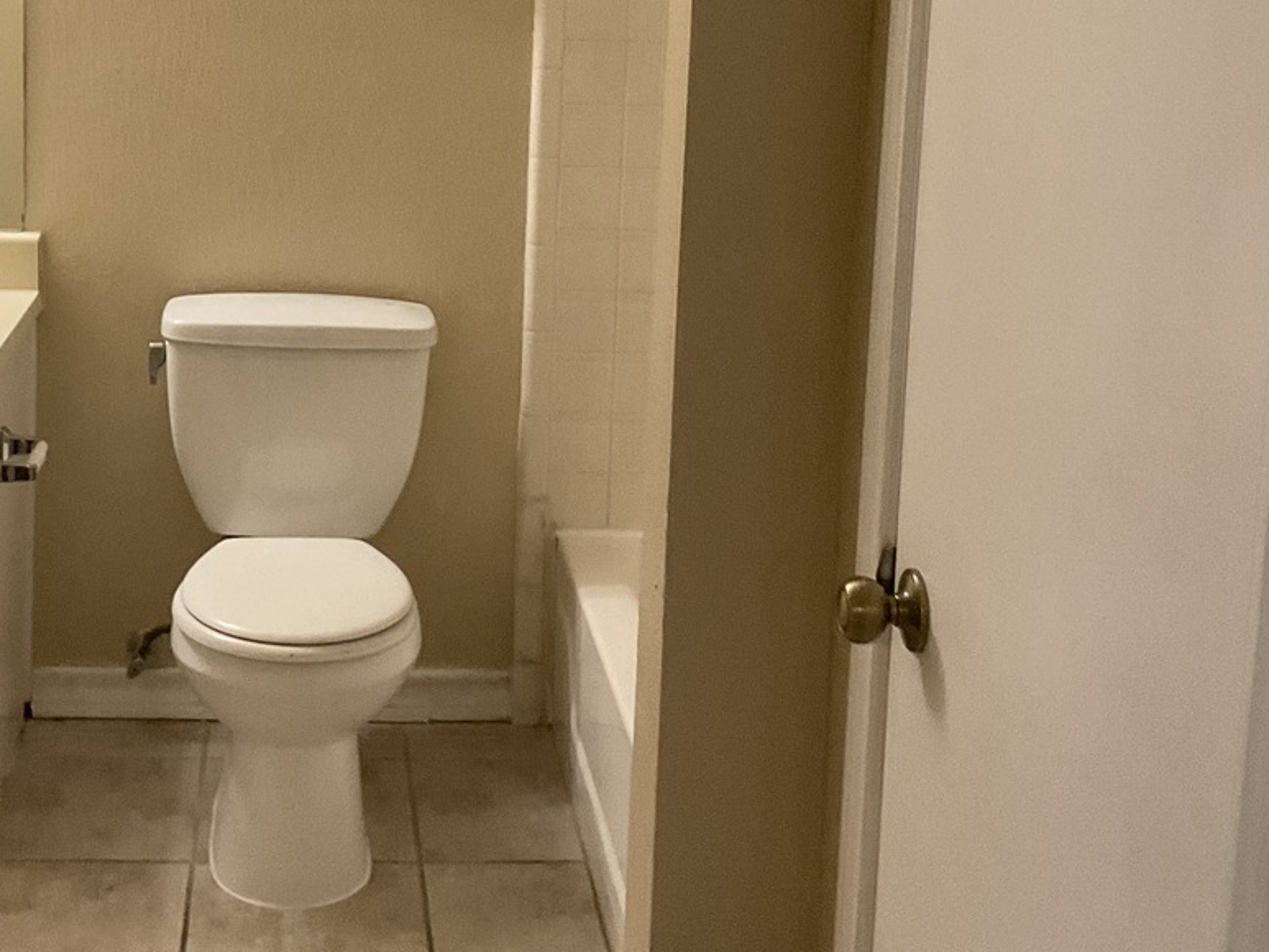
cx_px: 404
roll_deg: -2.1
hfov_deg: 35.1
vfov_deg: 26.6
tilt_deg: -9.2
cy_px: 208
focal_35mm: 54
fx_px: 1980
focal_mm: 3
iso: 200
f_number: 1.8
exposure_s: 1/60
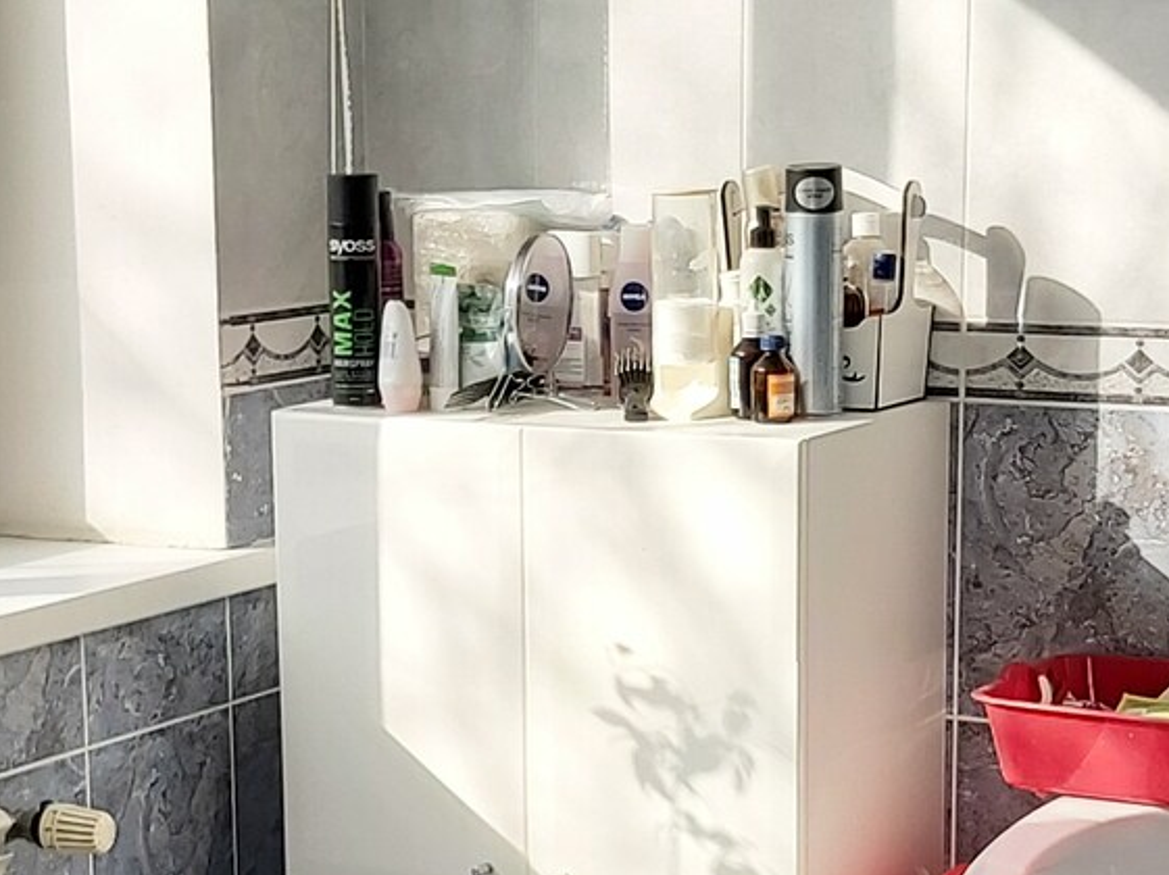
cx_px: 592
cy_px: 631
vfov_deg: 15.5
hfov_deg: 20.7
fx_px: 3206
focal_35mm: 95
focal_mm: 3.92
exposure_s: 1/216
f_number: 1.7
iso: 64
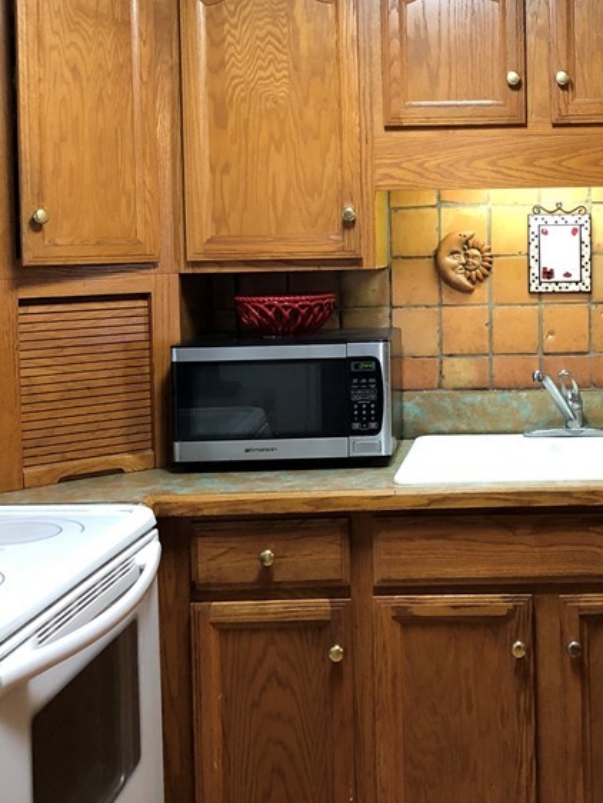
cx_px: 502
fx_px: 1184
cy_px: 283
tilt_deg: -2.8
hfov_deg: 27.9
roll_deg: +1.4
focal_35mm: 51
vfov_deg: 37.2
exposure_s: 1/15
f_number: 1.8
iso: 64
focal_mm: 4
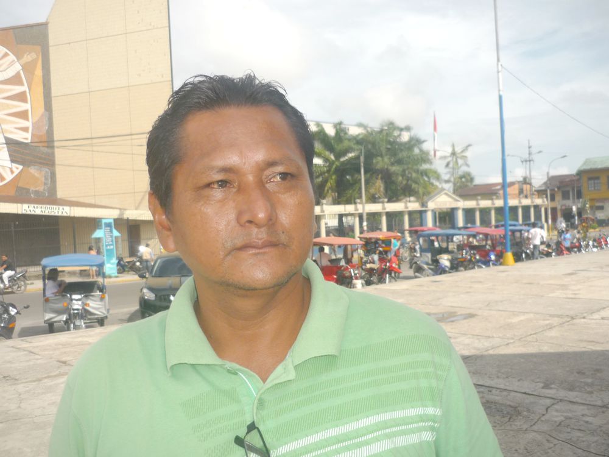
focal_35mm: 33
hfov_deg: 55.4
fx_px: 581
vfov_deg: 42.9
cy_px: 228
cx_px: 304
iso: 100
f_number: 8
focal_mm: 5.5
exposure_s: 1/320
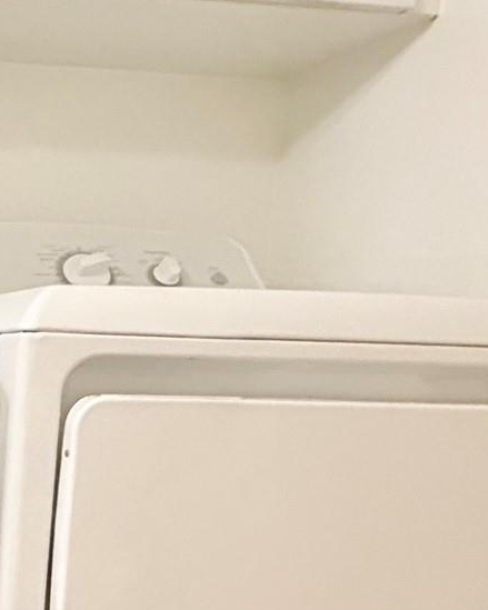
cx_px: -262
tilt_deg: -8.3
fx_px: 921
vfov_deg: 35.1
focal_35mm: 51
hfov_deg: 23.3
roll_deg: -1.5
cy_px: 517
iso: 640
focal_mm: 2.22
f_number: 2.2
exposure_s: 1/60
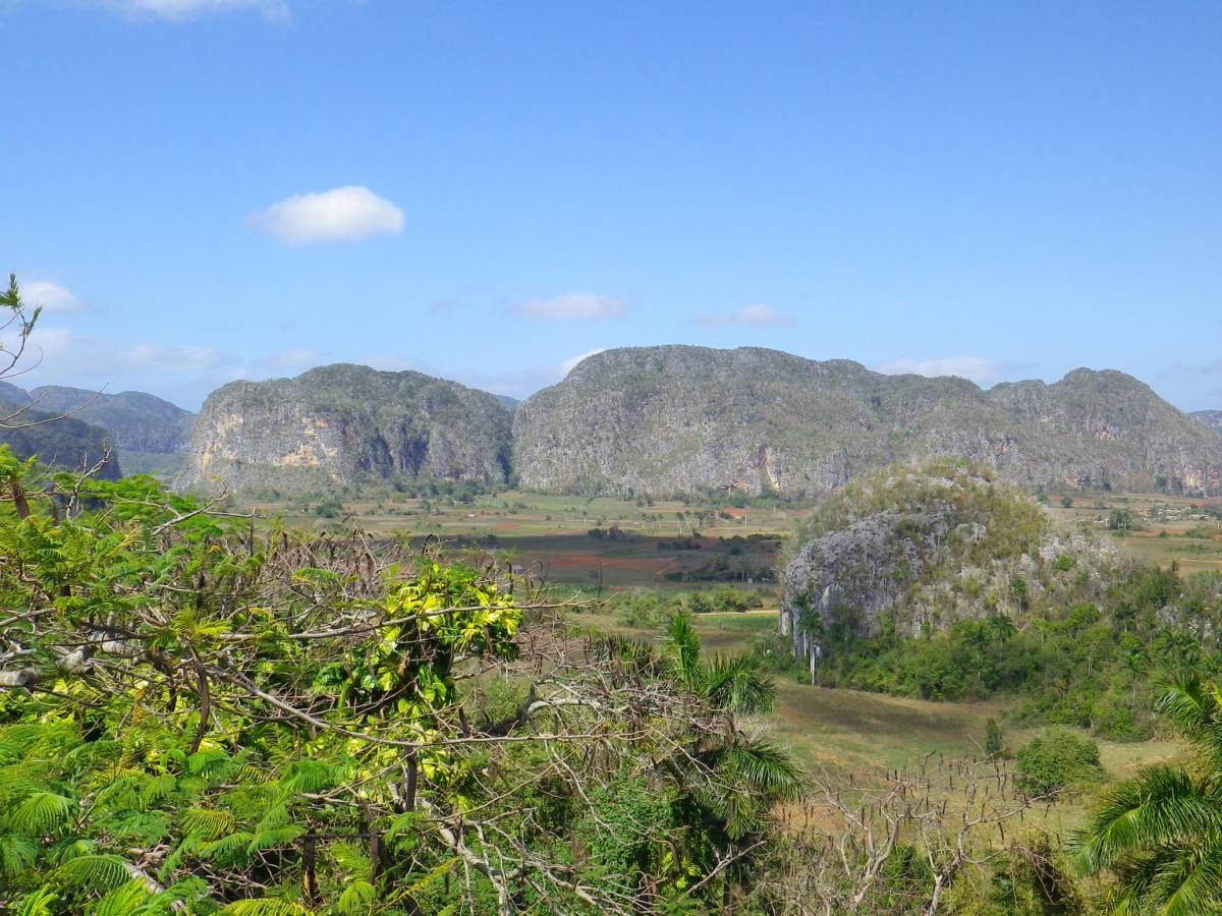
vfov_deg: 35.1
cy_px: 458
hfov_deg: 45.8
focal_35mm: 41
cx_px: 611
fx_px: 1447
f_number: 10
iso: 80
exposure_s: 1/80
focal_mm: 7.3
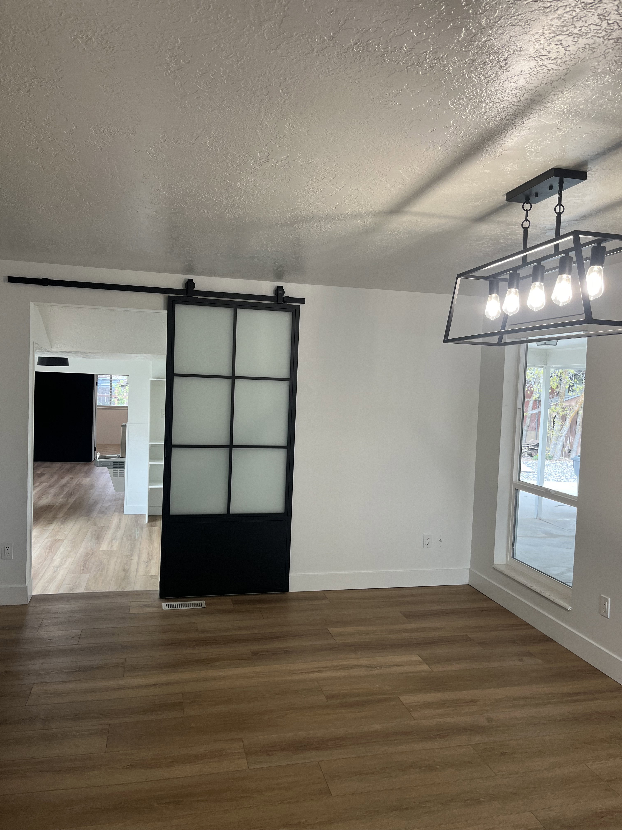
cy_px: 415
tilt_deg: -4.5
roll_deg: -1.9
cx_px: 311
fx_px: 623
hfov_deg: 53.1
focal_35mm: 26
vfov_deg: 67.3
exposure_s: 1/120
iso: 100
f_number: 1.6
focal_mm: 5.1
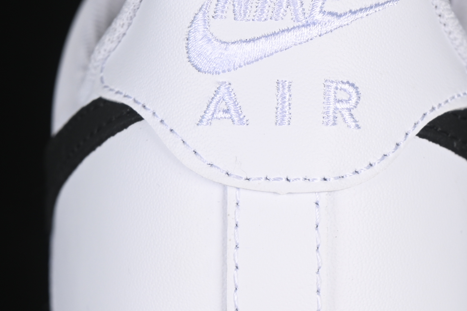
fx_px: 1959
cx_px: 281
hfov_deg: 13.6
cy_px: 252
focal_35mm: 151
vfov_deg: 9.1
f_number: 7.1
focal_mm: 50
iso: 160
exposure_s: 1/100
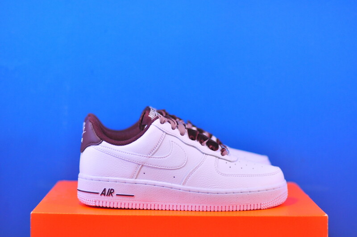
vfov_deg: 18.1
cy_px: 118
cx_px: 178
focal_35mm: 75
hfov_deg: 27.0
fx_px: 743
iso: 250
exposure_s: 1/320
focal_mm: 50
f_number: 2
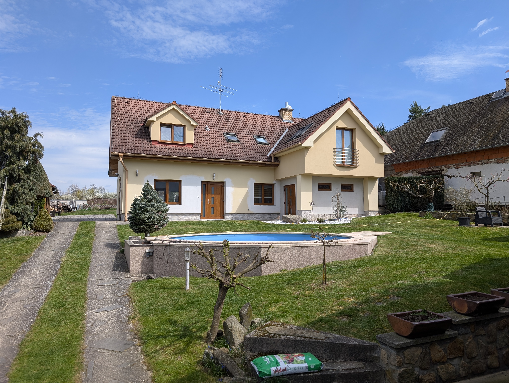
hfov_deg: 71.5
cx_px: 254
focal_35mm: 24
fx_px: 353
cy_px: 192
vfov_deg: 56.9
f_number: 1.68
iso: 20
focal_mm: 6.9
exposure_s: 1/1126
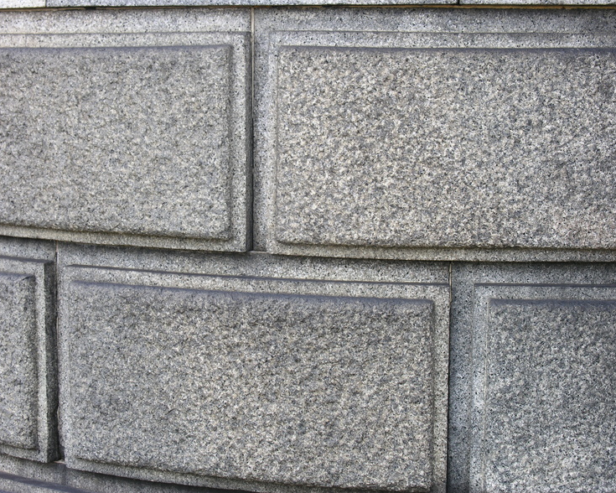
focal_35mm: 82
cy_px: 246
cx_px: 292
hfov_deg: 23.3
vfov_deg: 18.7
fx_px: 1495
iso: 50
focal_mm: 19.8
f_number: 4.8
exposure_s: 1/35.1
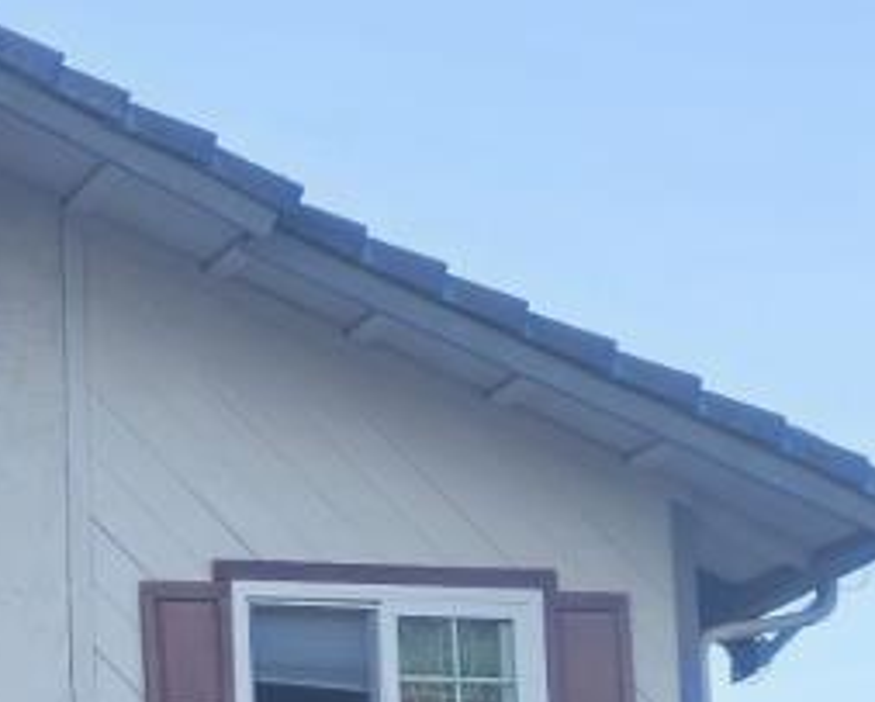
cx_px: -643
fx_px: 3448
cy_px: 1056
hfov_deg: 13.2
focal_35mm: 133
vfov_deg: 11.2
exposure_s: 1/182
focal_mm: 6.4
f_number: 1.8
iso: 16
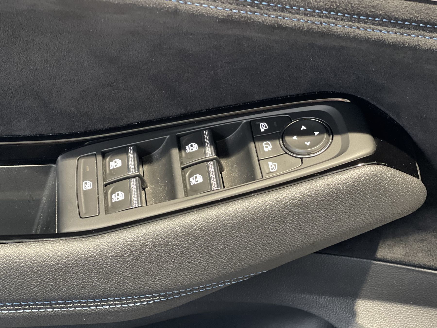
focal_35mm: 64
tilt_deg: -40.3
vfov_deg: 22.9
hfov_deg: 30.3
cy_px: 164
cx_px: 218
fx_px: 808
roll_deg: +0.5
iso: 400
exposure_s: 1/14
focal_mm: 7.5
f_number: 2.2
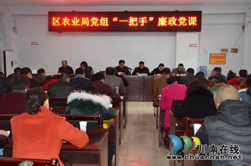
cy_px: 83
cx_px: 126
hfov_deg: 49.6
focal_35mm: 39
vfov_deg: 34.1
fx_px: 271
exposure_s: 1/60
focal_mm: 26
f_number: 3.8
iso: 800
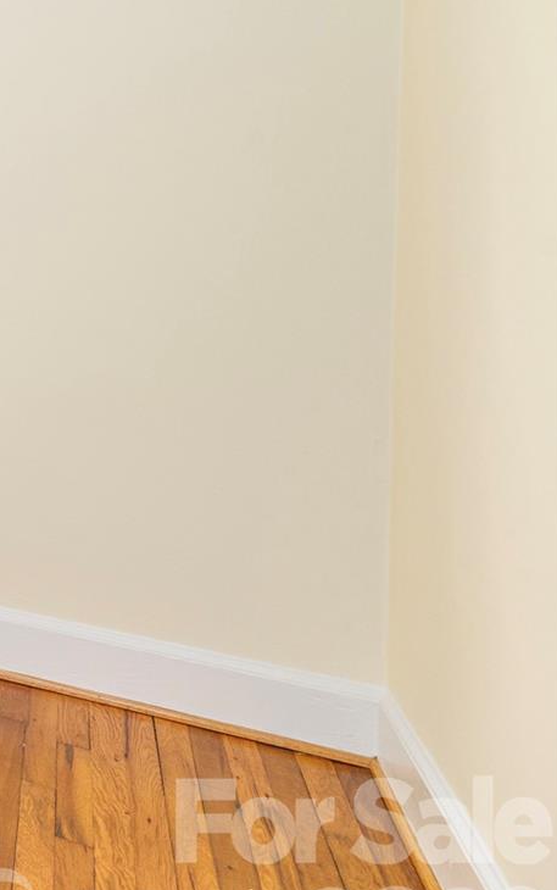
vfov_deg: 46.8
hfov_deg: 16.8
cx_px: -684
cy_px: 186
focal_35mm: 40
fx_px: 970
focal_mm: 14
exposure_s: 1/60
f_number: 8
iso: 320
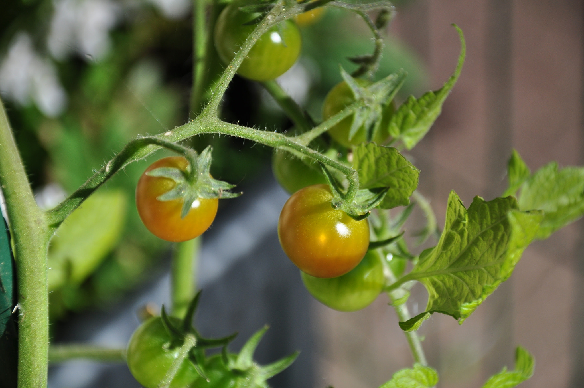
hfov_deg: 13.1
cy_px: 194
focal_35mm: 158
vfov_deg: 8.7
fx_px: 2552
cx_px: 292
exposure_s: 1/800
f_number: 5.6
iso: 220
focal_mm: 105
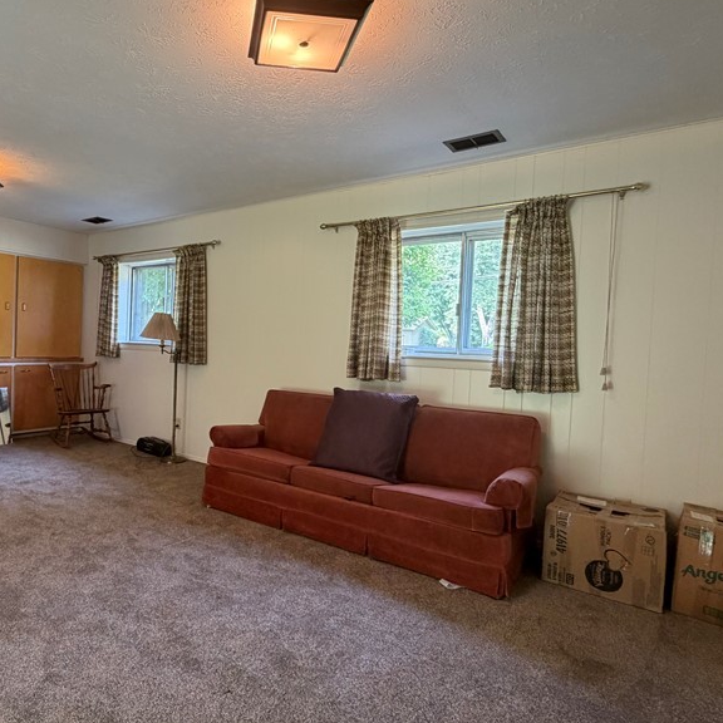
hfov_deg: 67.5
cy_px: 355
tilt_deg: -1.6
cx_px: 236
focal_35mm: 22
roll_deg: -2.3
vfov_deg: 69.6
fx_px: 520
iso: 250
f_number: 2.2
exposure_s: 1/60
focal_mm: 2.22
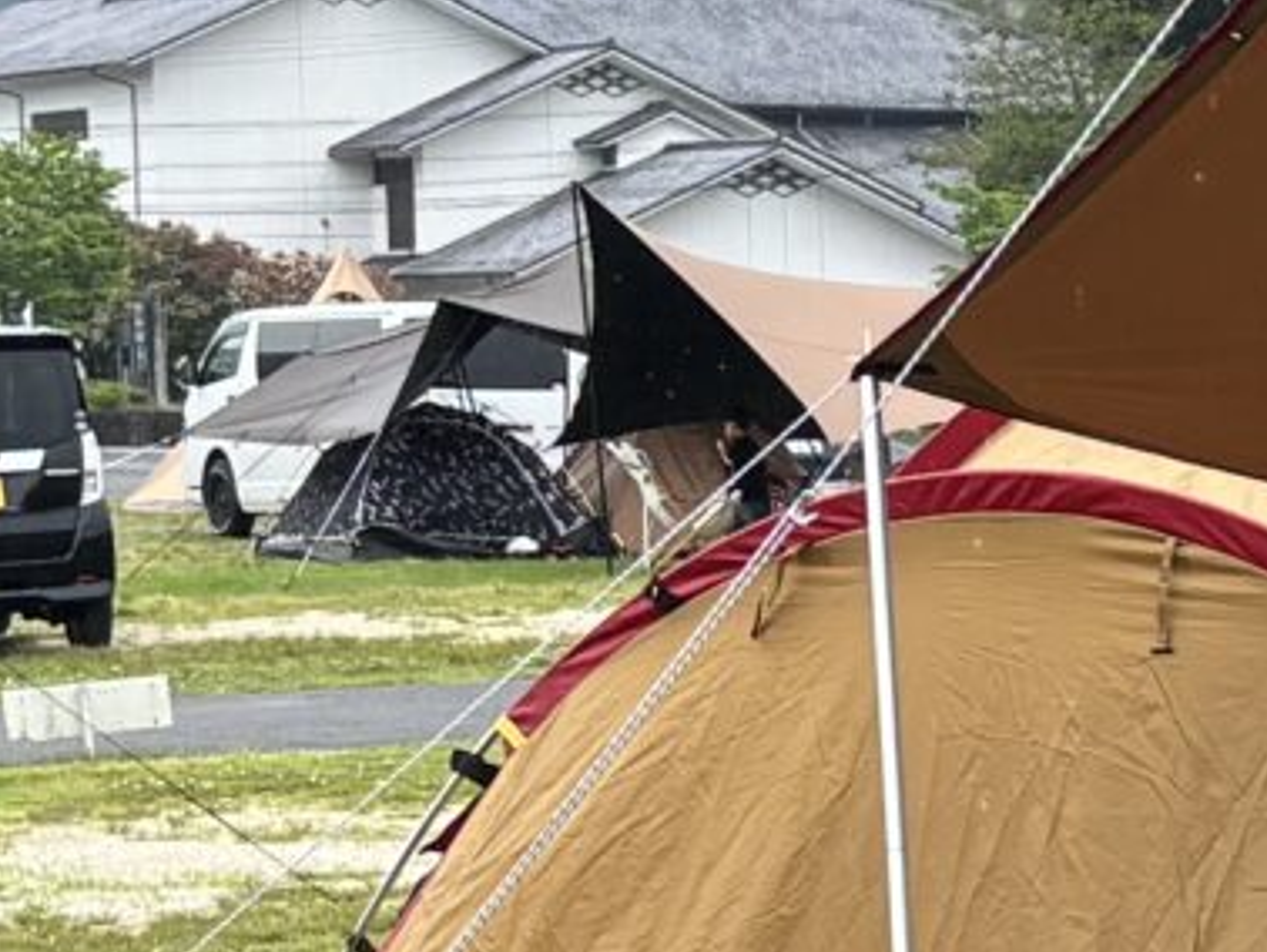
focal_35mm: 176
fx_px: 6446
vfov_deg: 8.4
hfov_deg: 10.7
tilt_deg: -2.5
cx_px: 2031
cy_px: 962
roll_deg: -0.3
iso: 50
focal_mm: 5.96
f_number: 1.6
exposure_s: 1/675
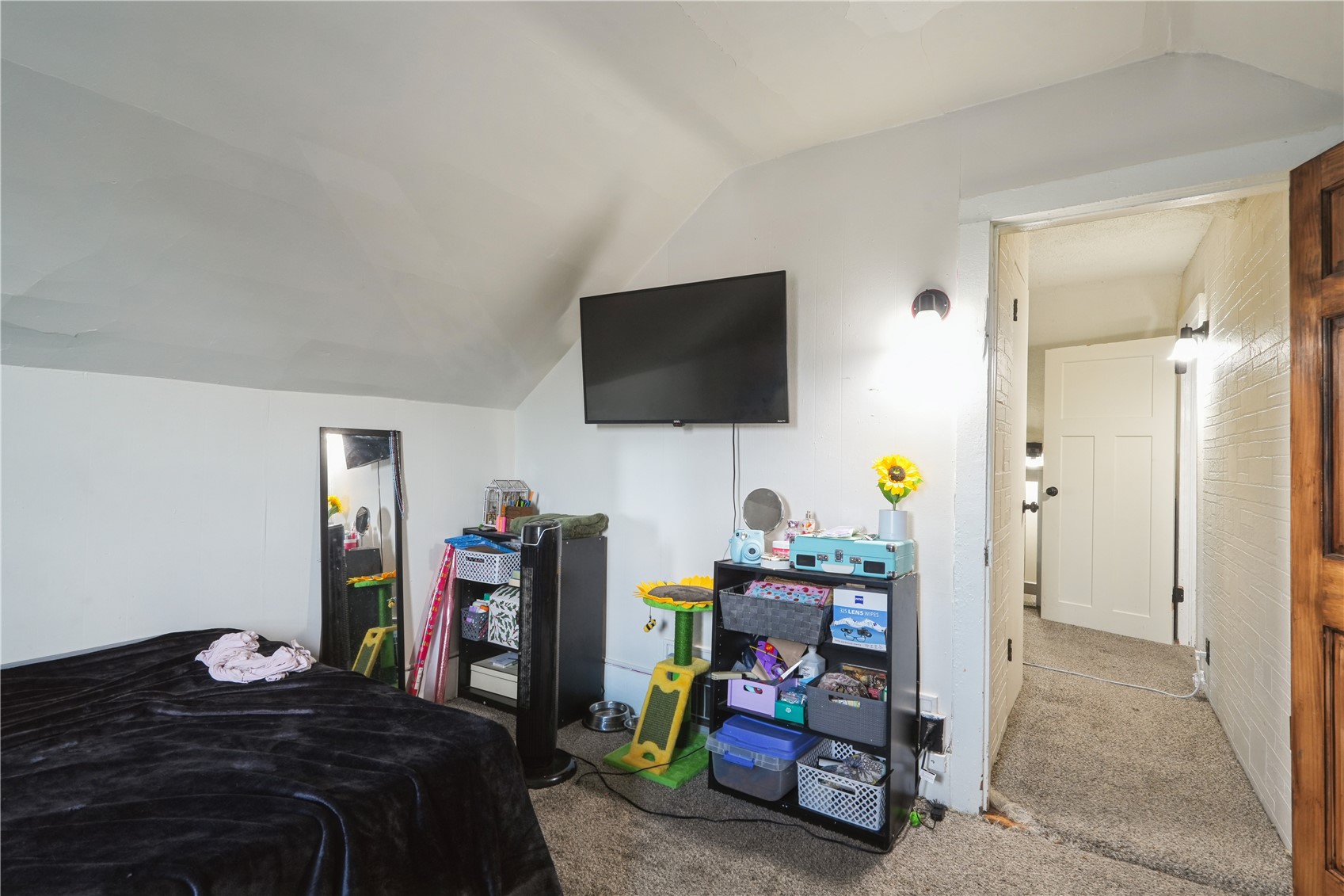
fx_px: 635
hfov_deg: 93.3
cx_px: 672
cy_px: 448
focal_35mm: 17
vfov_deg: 70.4
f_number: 10
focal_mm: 17
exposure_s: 1/5
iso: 400
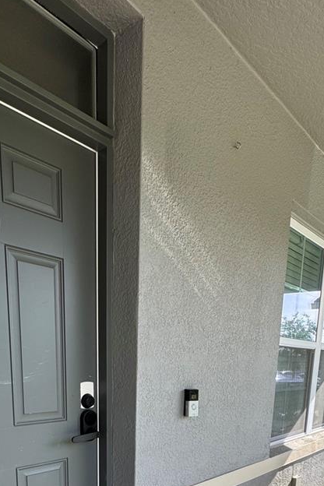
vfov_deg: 56.4
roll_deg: -1.5
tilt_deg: -12.3
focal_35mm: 28
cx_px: 168
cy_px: 438
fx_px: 378
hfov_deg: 46.4
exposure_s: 1/307
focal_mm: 2.22
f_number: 2.2
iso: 40
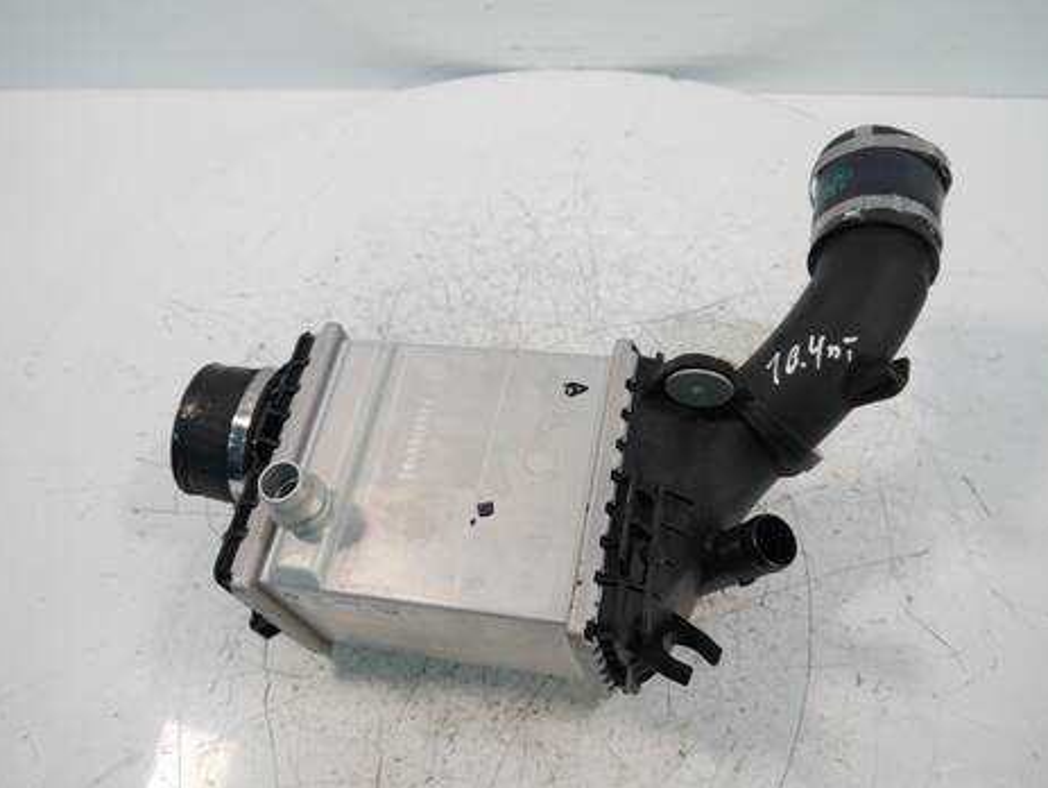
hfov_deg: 61.6
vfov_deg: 48.3
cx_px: 534
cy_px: 403
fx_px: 879
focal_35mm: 29
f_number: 3.5
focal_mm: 14
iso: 320
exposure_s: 1/60
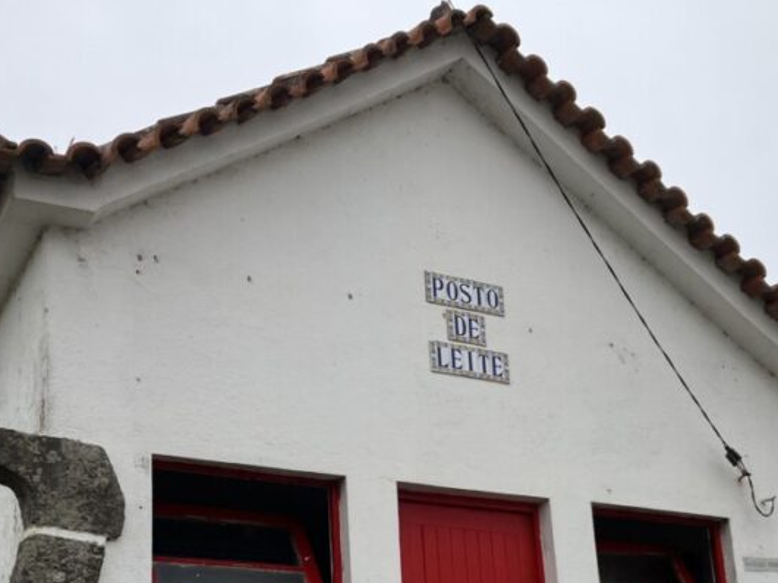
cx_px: 357
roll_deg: +1.4
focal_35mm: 54
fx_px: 1213
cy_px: 557
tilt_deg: +14.8
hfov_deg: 35.5
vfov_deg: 25.9
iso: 32
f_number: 1.8
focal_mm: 3.99
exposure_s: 1/1185
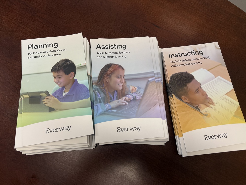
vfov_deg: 56.8
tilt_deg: -72.4
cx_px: 123
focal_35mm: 24
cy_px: 92
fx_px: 171
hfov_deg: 71.6
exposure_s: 1/120
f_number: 1.78
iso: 160
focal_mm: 6.76
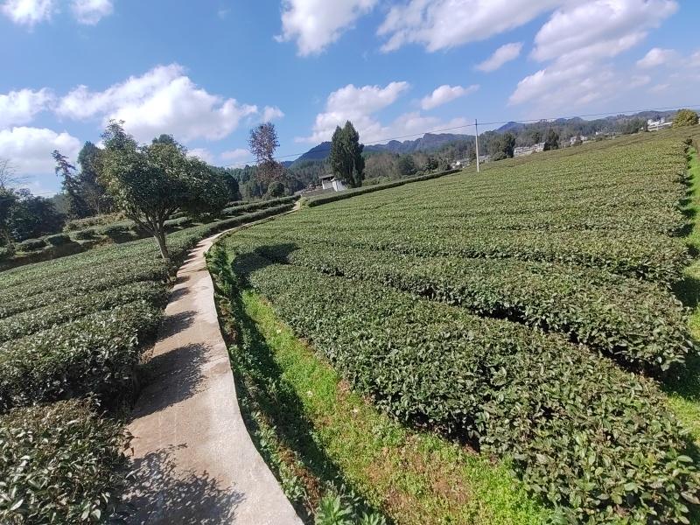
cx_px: 350
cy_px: 262
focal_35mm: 16
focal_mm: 1.68
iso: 102
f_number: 2.2
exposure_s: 1/1854
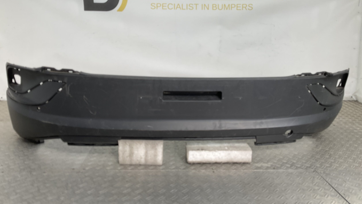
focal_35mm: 32
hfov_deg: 61.0
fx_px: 307
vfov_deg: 36.5
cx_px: 182
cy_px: 77
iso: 16
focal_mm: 3
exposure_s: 1/195
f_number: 1.8
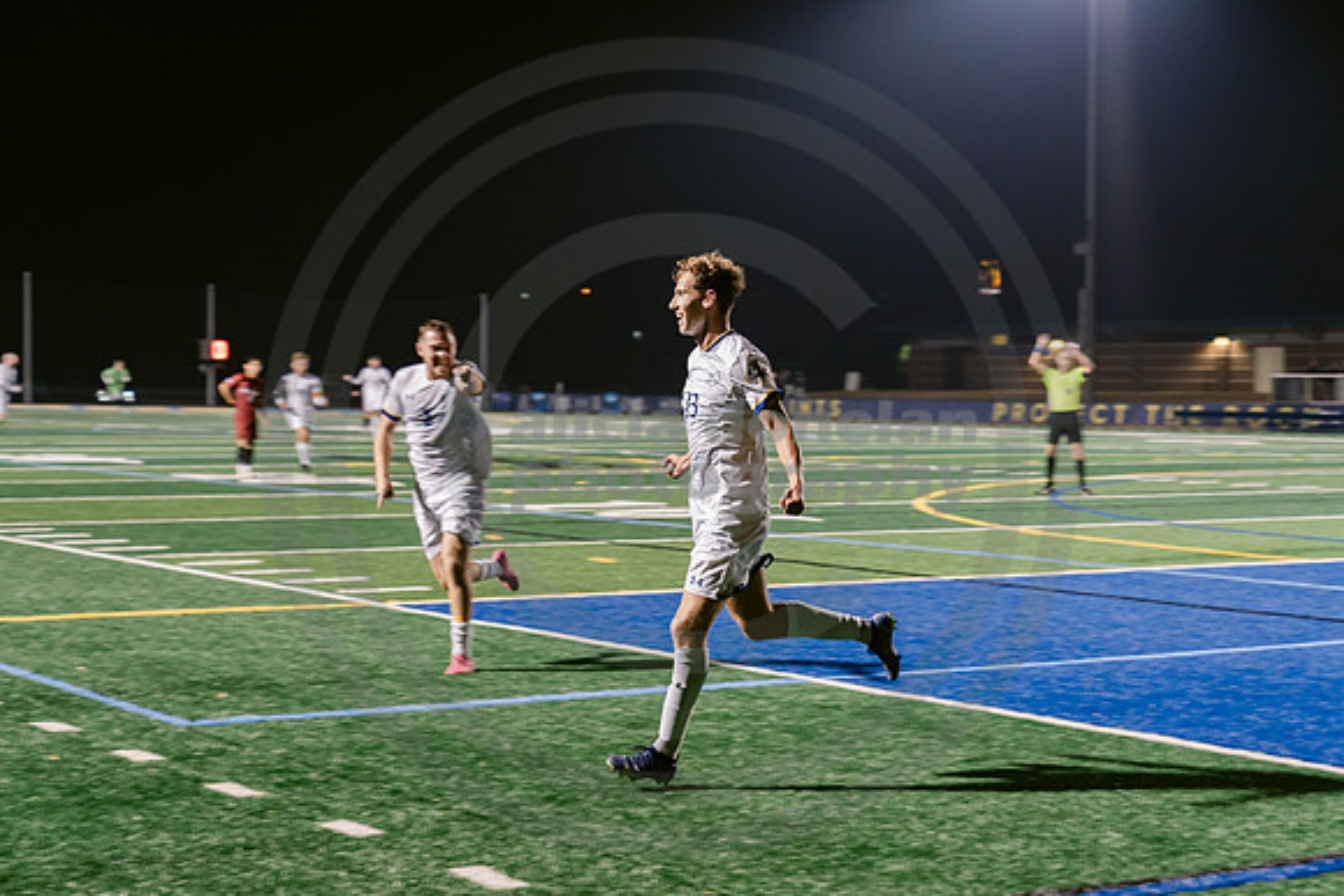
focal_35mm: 70
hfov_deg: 28.8
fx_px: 2614
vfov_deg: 19.5
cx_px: 672
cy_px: 448
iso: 2500
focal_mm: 70
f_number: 4
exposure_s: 1/160
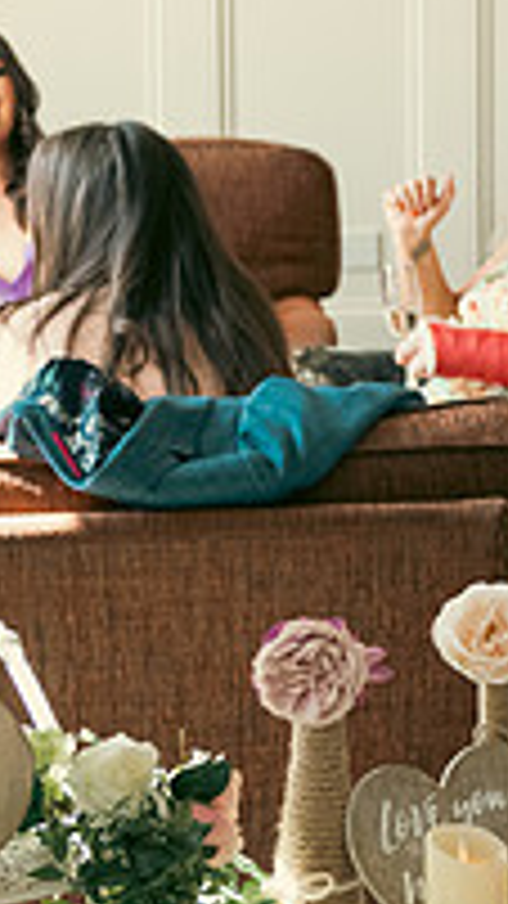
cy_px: 331
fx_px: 3474
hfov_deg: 8.1
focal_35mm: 145
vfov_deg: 14.8
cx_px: 854
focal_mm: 48
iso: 640
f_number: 3.5
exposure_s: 1/320
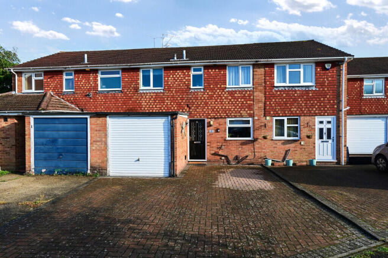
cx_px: 194
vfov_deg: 58.2
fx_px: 231
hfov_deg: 79.9
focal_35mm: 22
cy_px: 129
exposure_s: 1/1000
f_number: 5.6
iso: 400
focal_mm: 21.5
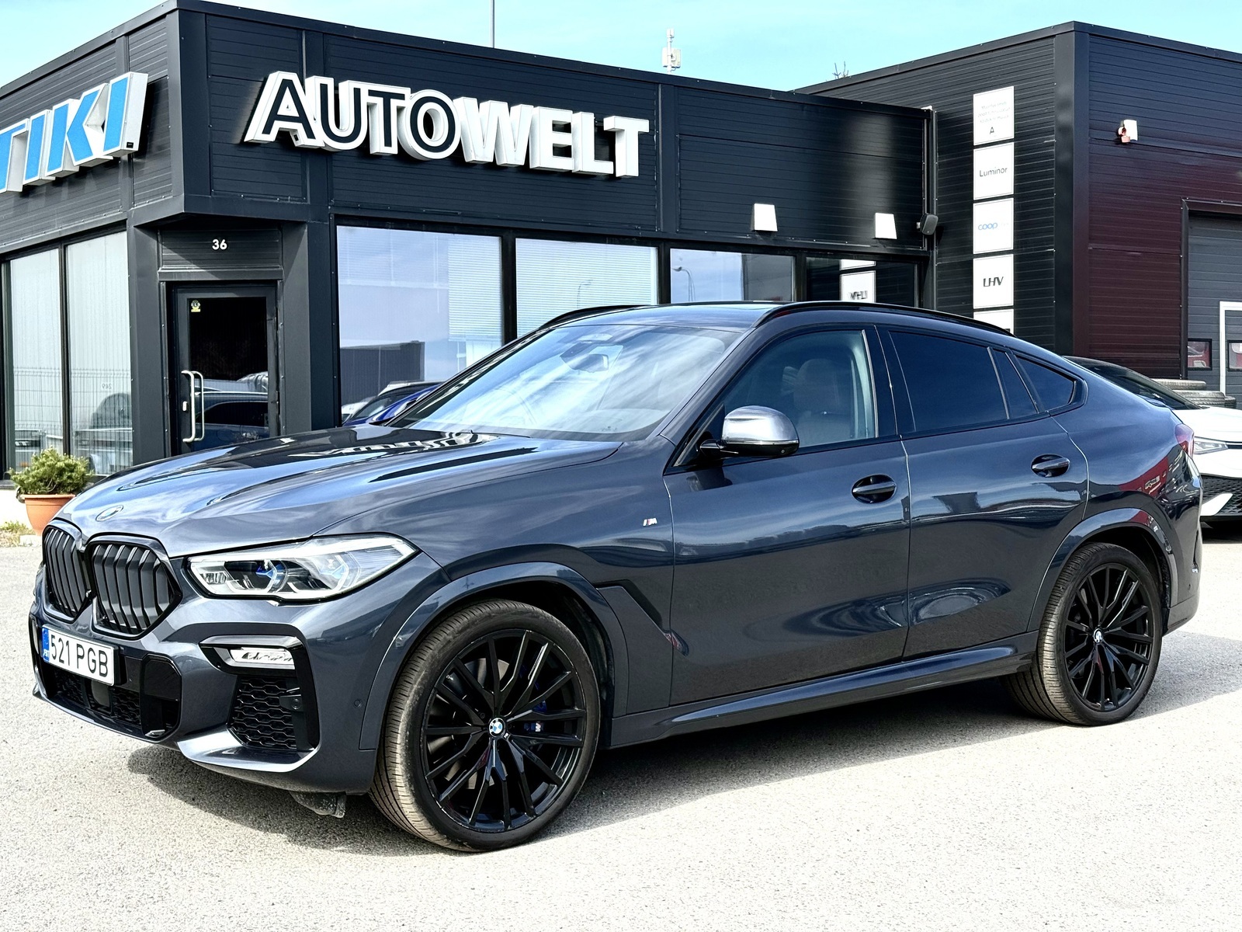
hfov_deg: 39.7
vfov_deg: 30.3
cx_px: 621
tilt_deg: -2.1
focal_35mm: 48
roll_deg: +0.2
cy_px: 466
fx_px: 1722
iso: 100
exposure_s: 1/3226
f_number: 1.78
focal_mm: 6.76
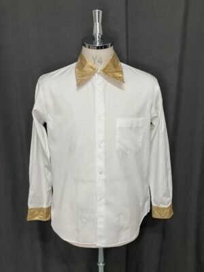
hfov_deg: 49.7
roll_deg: +0.8
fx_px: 220
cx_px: 102
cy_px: 136
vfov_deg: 63.4
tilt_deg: -17.5
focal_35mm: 28
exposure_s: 1/50
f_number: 1.8
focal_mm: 3.99
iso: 50
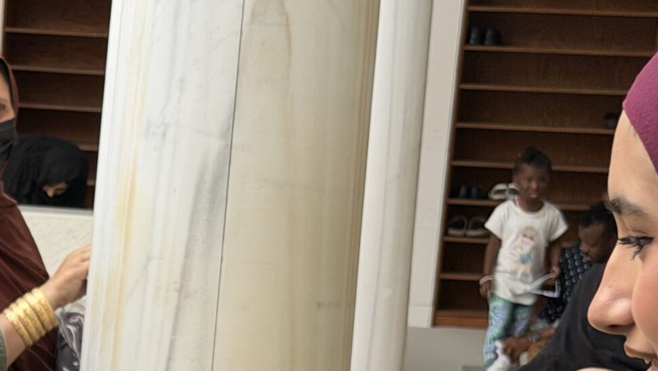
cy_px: 588
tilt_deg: -12.4
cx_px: -115
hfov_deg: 15.1
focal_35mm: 138
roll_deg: -2.5
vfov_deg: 8.6
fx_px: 2408
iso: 64
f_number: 1.78
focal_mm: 6.76
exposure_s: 1/865
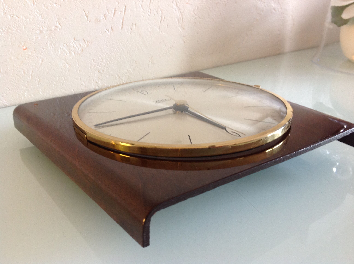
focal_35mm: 35
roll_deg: -0.6
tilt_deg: -23.9
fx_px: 357
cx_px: 177
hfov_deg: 52.7
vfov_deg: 40.6
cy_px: 132
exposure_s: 1/15
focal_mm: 4.28
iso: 125
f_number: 2.4
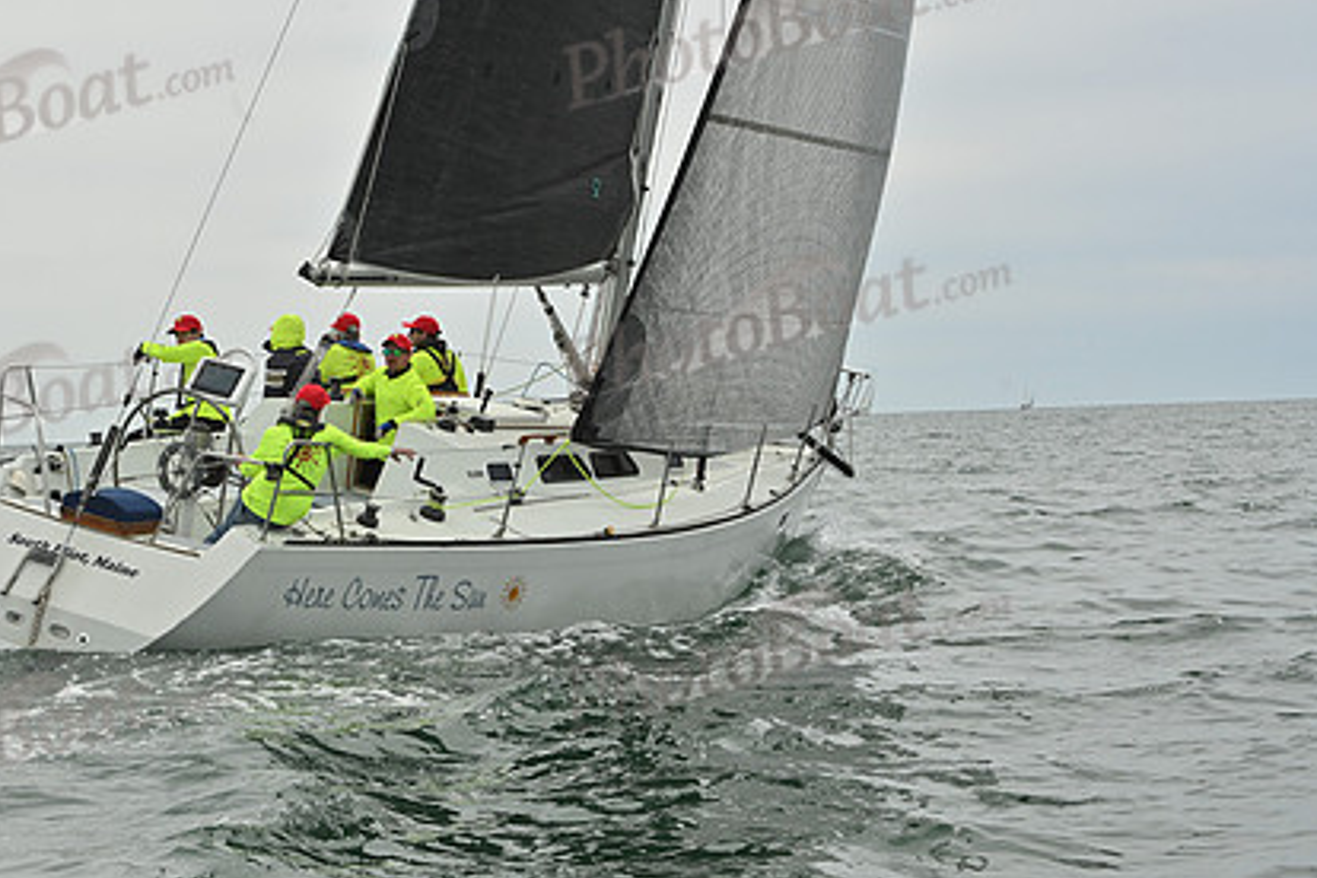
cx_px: 401
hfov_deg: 20.7
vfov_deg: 14.0
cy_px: 530
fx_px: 3585
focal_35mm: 98
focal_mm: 70
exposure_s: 1/800
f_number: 11
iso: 320
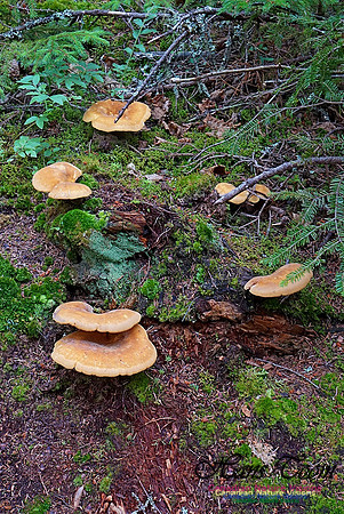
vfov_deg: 24.6
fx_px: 1180
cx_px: 172
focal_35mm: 82
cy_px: 257
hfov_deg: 16.6
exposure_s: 1/40
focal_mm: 55
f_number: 13
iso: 1000
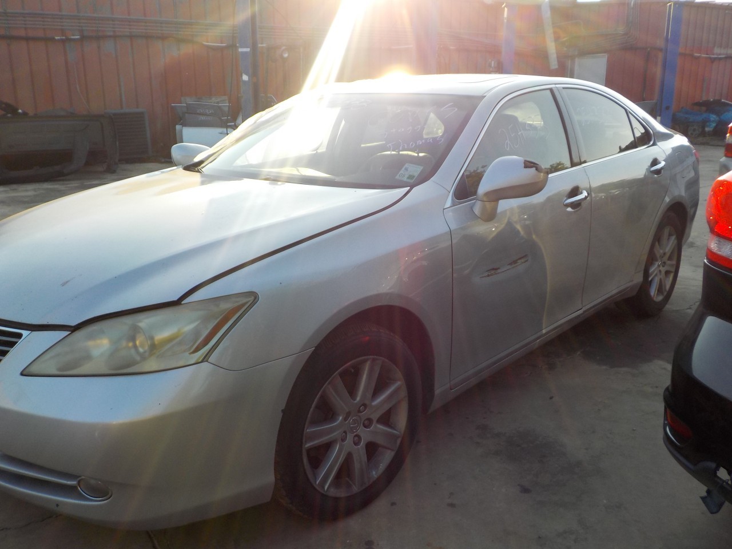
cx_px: 366
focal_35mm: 30
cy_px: 274
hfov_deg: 60.0
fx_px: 634
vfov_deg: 46.8
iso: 125
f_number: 3.3
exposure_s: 1/400
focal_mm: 4.1
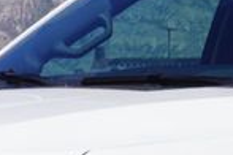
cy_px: 321
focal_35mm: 334
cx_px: 319
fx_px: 2162
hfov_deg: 6.1
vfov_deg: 4.1
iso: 100
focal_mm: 32
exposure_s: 1/320
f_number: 9
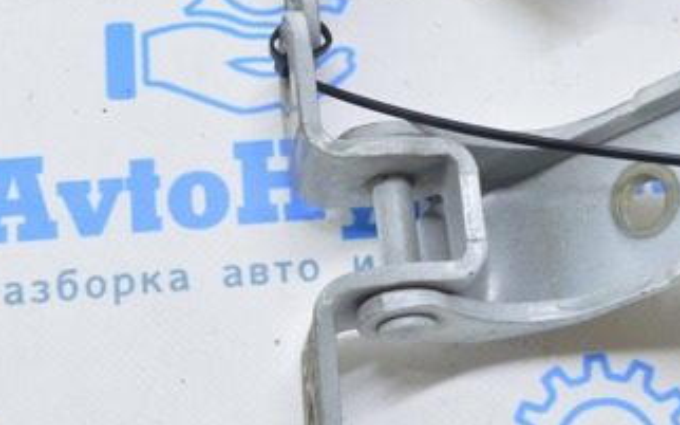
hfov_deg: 22.1
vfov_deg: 13.8
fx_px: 1742
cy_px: 48
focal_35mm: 94
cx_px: 408
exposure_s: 1/20
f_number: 5.6
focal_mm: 31
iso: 400
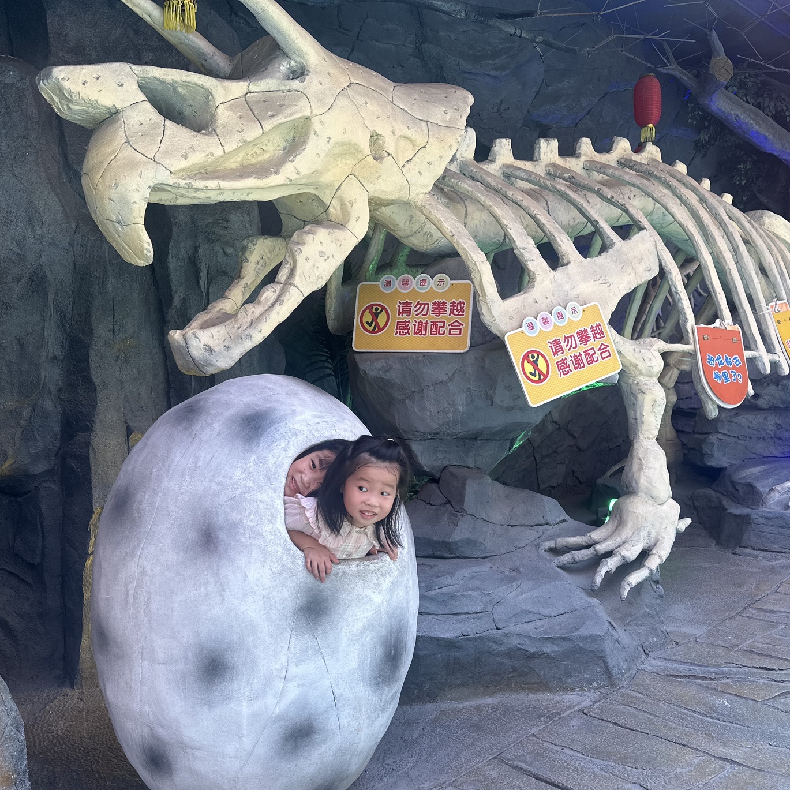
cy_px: 425
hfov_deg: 52.5
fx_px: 800
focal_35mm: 31
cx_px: 418
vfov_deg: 52.5
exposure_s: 1/101
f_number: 1.78
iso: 50
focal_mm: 6.86
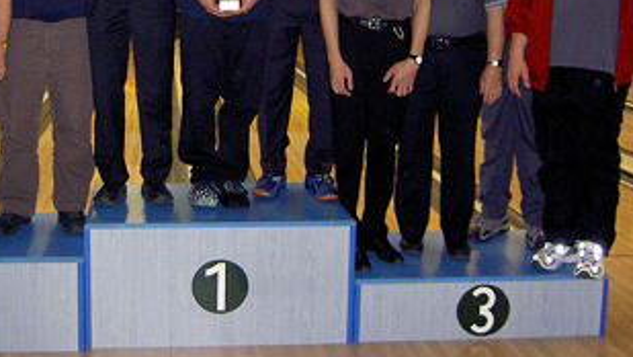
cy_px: 84
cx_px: 225
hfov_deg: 38.2
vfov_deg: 22.0
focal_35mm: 54
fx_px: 907
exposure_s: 1/60
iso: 200
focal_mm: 5.6
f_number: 2.8
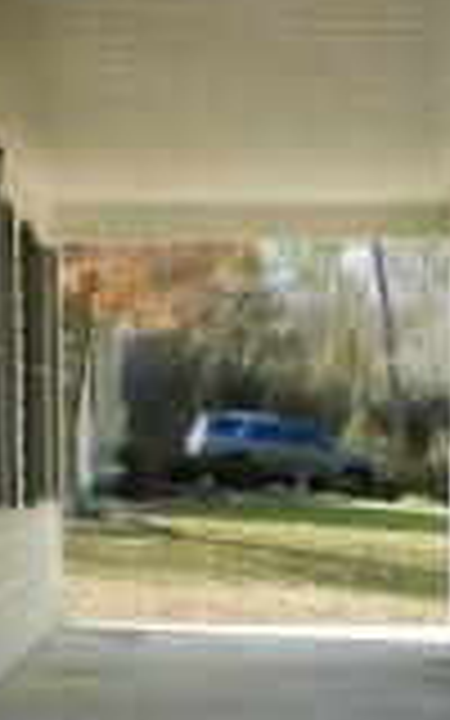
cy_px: 688
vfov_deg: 17.2
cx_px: 387
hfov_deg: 11.0
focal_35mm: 119
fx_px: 2335
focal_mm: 5
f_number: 3.5
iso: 125
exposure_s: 1/320
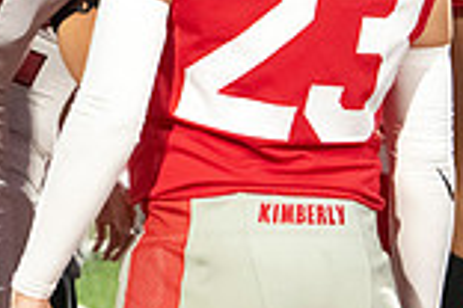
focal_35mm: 502
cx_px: -113
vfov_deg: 2.7
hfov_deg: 4.1
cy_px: -70
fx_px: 6456
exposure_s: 1/250
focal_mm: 135
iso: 10000
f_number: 7.1
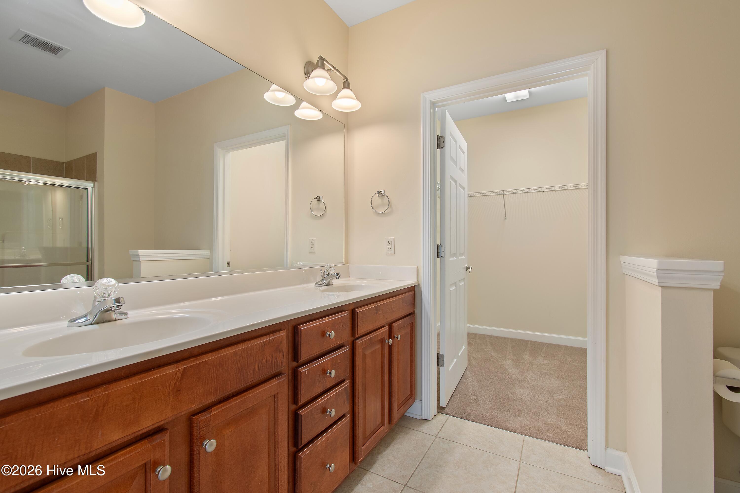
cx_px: 370
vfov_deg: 77.3
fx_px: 308
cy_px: 246
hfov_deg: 100.4
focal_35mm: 15
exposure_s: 1/3
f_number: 8
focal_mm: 10
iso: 100
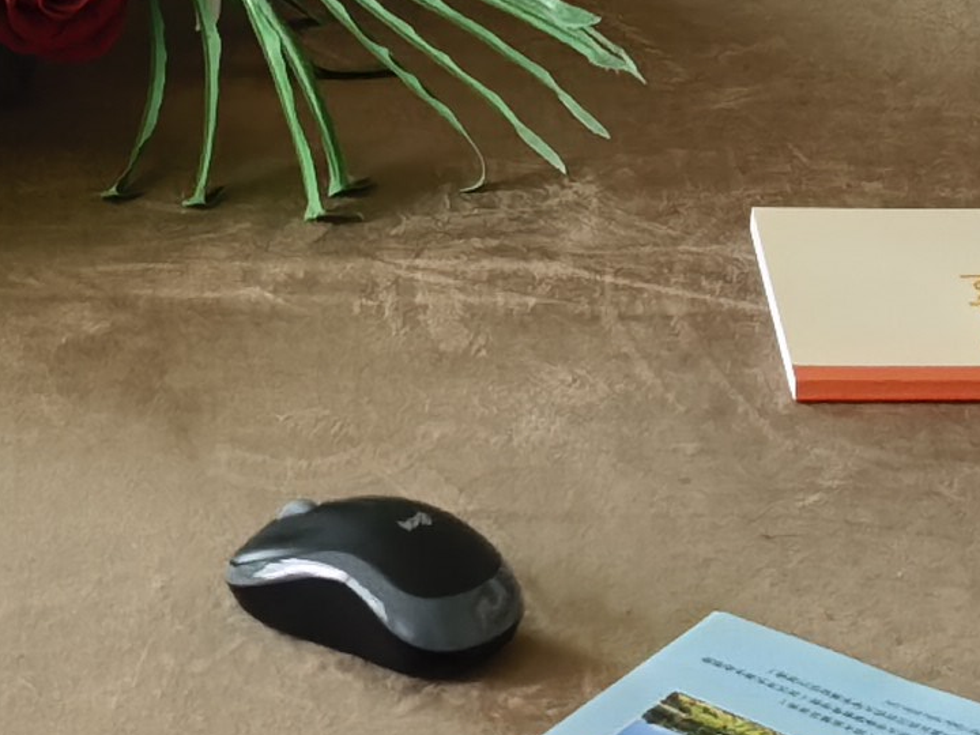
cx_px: 275
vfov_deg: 8.0
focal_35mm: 165
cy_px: -1316
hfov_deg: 12.0
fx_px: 4671
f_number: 1.6
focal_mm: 8.5
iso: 125
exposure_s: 1/100
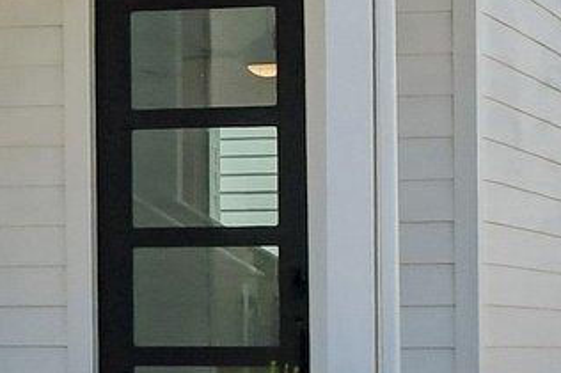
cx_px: -742
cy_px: -502
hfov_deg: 8.8
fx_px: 3331
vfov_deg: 6.1
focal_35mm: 214
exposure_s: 1/2000
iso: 400
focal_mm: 22
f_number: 8
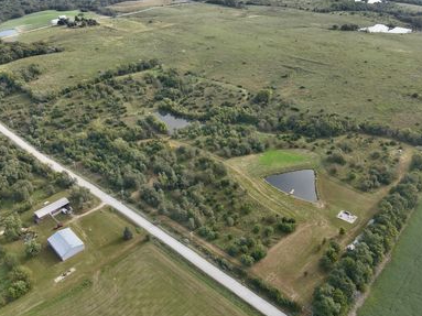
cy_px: 158
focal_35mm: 27
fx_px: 329
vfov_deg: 51.3
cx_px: 214
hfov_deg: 65.3
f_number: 2.8
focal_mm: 4.4
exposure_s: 1/250
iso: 100
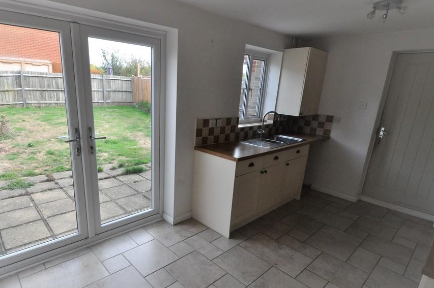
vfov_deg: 66.9
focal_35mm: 18
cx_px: 186
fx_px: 217
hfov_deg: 89.5
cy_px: 166
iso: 1000
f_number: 8
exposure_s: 1/250
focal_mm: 10
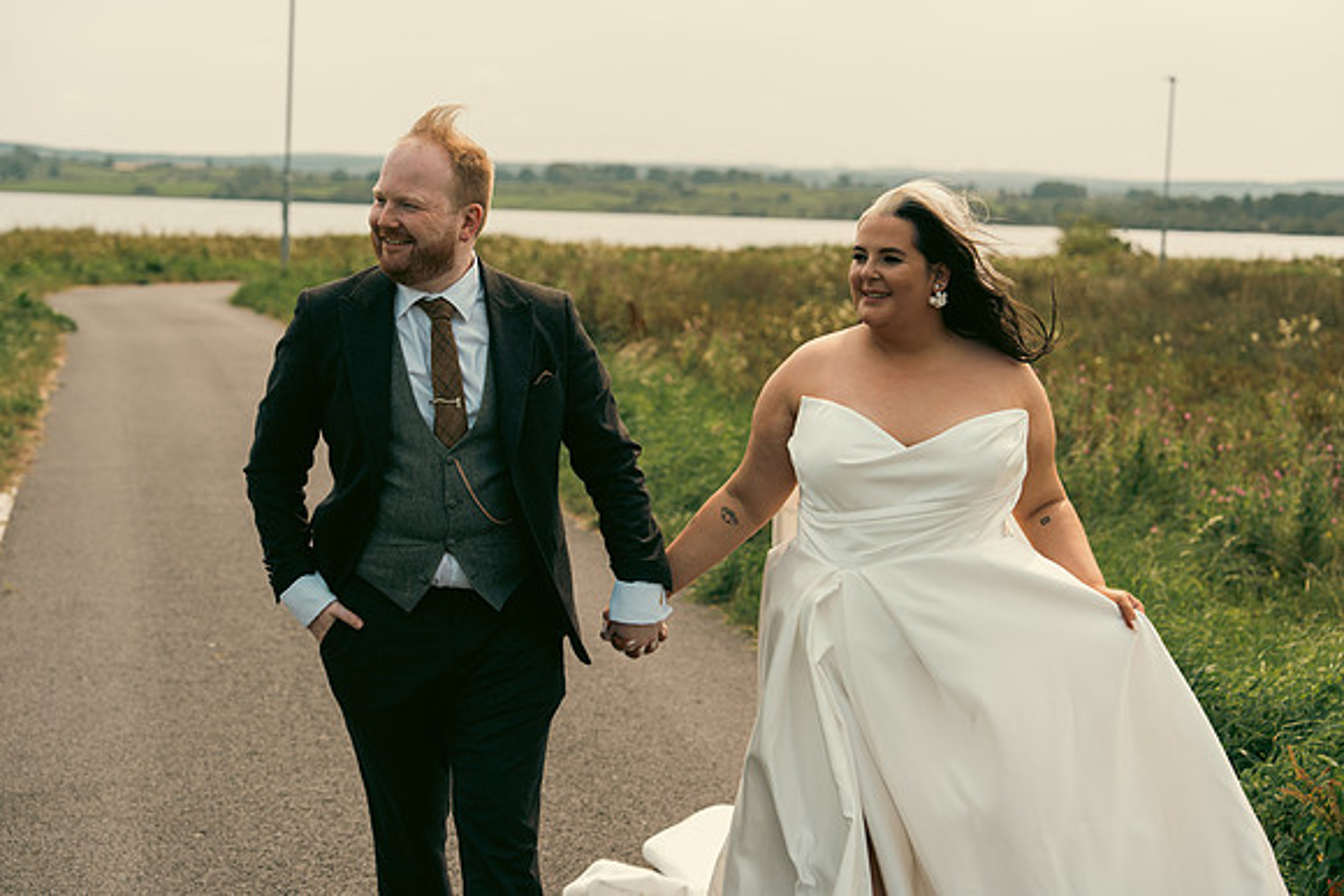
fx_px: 2128
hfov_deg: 35.0
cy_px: 448
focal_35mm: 57
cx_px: 672
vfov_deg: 23.8
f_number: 3.5
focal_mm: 57
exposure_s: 1/500
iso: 125
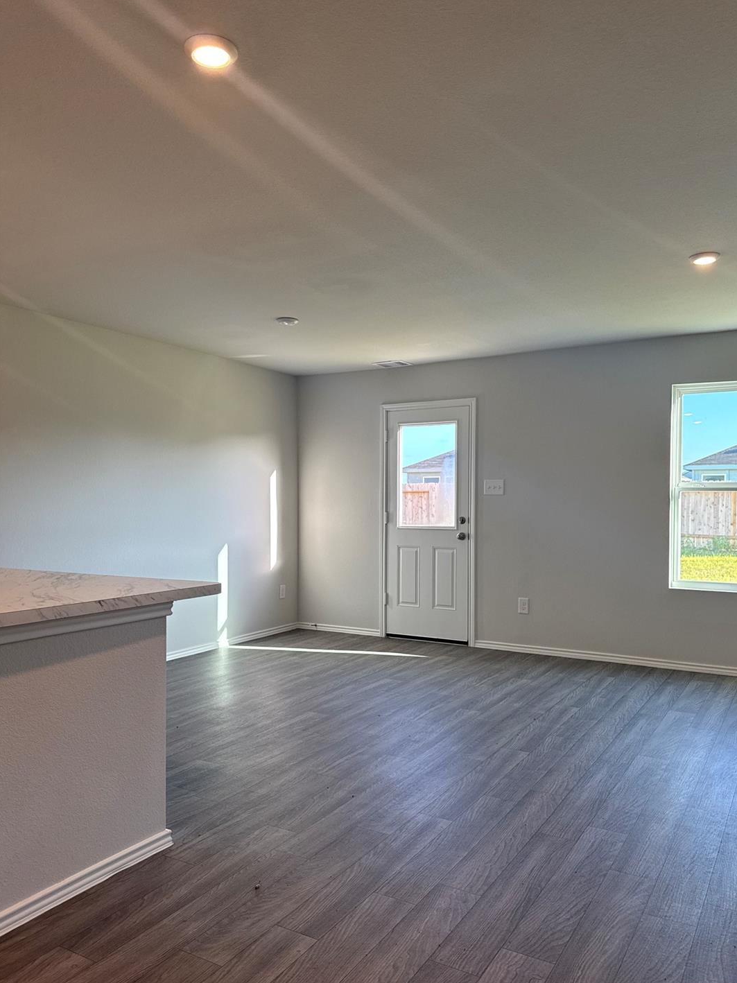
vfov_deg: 67.3
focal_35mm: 26
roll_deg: +0.2
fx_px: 738
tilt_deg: -2.8
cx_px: 396
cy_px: 521
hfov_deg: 53.0
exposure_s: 1/137
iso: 100
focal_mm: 6.76
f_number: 1.78
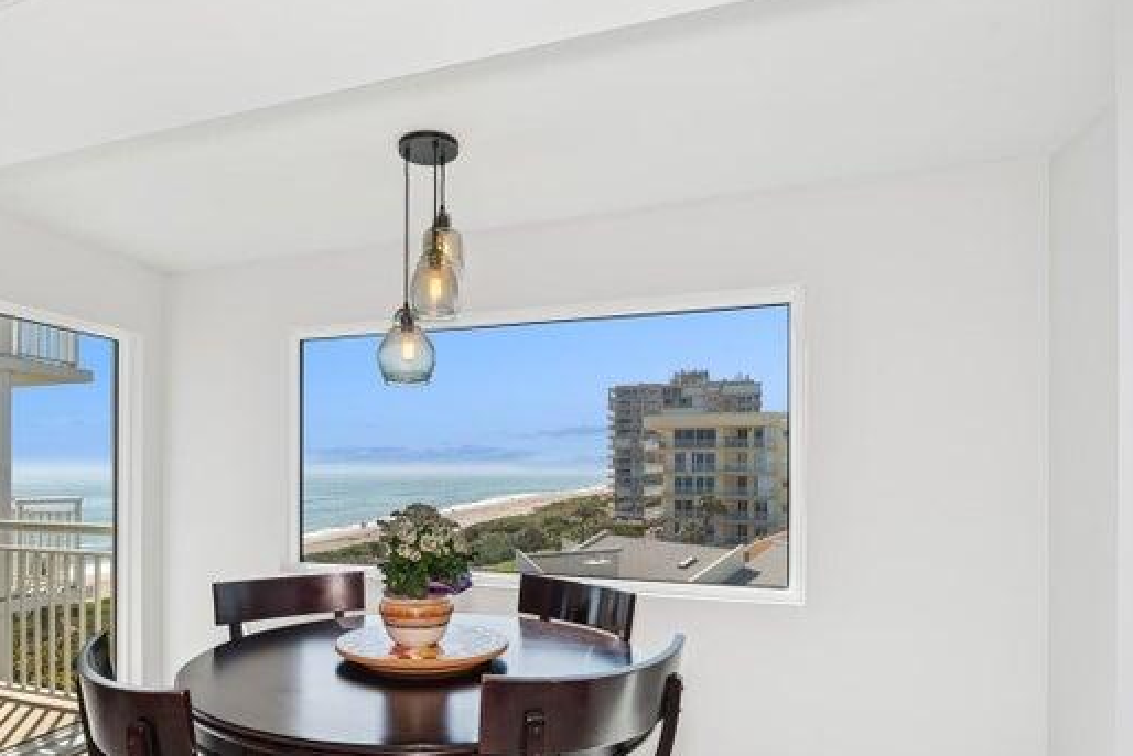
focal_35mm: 21
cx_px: 454
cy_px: 480
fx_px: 661
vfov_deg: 58.6
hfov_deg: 80.2
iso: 200
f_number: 8
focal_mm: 15
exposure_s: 1/100
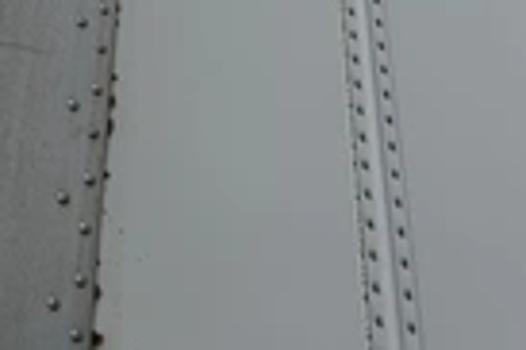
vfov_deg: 17.6
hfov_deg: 27.6
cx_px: 338
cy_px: -85
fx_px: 1065
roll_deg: -0.1
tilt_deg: +35.8
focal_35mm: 73
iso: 80
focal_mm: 6.76
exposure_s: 1/6711
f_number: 1.78
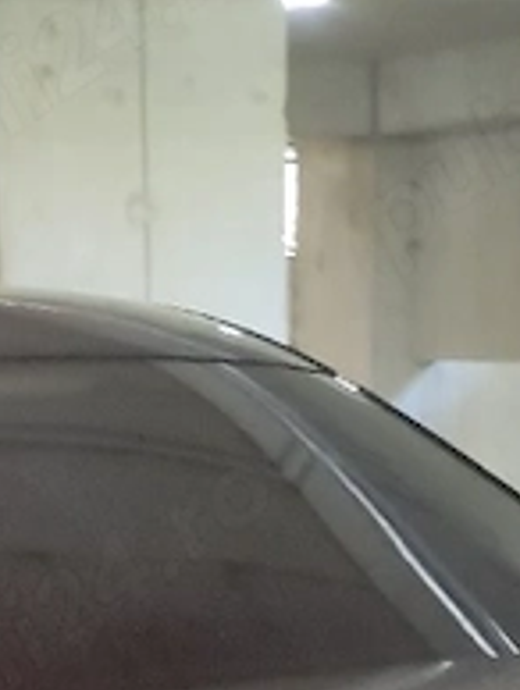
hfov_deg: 14.4
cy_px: 1272
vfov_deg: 15.9
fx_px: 2058
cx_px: 182
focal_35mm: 103
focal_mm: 5.43
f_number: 1.89
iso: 509
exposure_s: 1/33
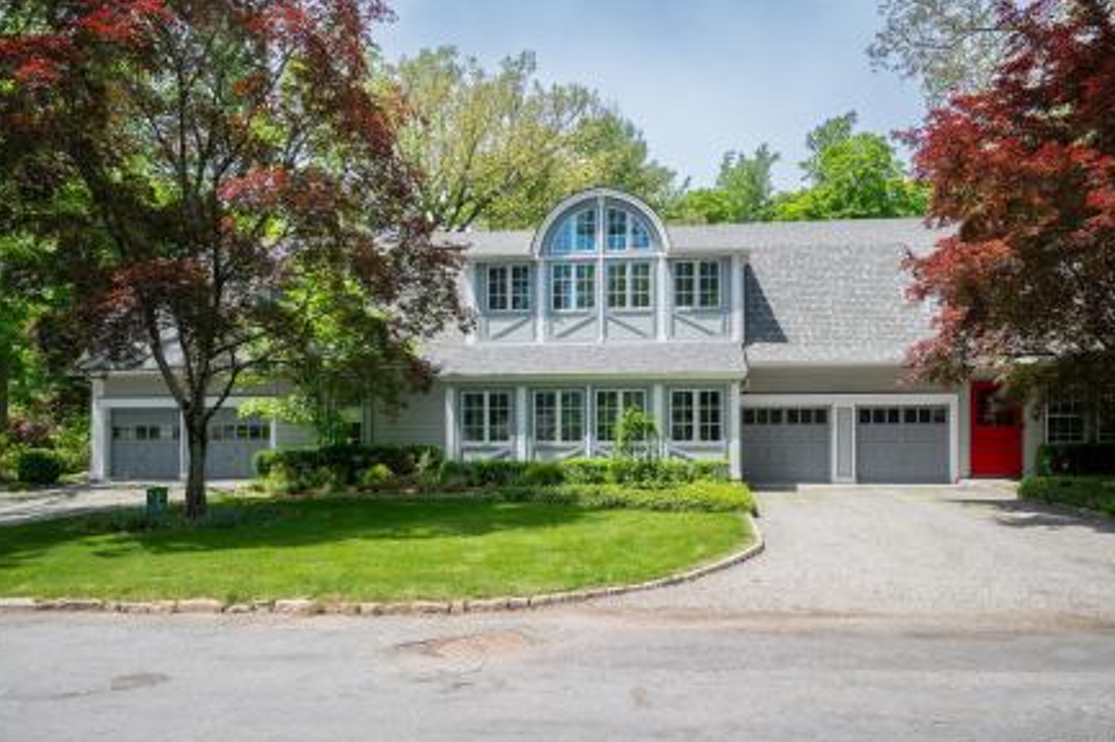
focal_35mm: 25
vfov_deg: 51.2
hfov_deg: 71.5
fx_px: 774
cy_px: 376
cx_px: 568
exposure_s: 1/200
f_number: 7.1
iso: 100
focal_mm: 24
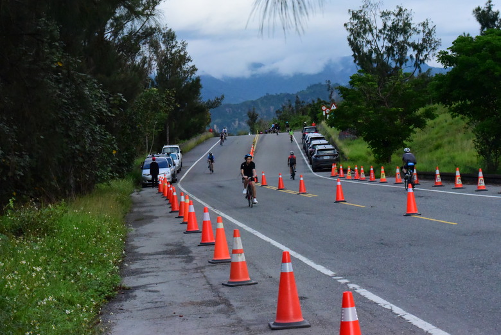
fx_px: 1323
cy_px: 168
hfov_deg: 21.4
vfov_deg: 14.4
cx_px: 250
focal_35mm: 95
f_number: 16
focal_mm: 95
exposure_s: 1/3200
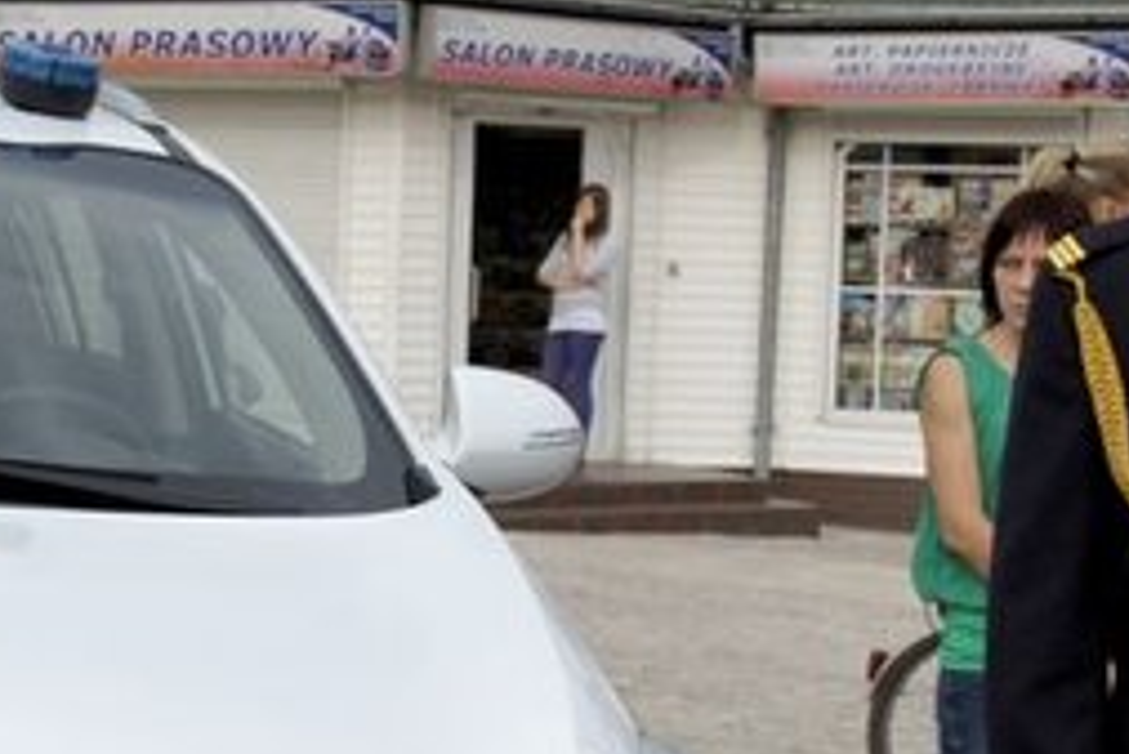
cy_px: 522
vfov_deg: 13.7
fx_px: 3138
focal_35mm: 100
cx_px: 317
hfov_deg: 20.3
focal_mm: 26
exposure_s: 1/125
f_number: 9
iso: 100
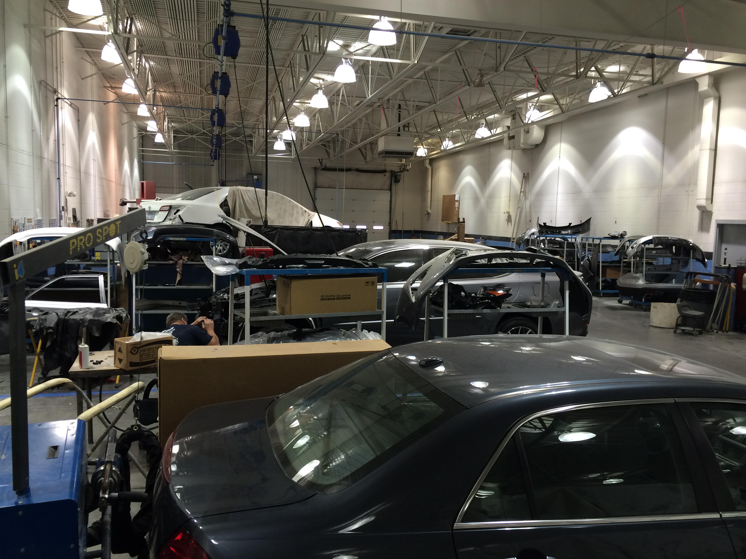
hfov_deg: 61.7
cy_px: 280
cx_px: 373
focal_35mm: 29
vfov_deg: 48.2
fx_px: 625
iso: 50
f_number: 2.2
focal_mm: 4.15
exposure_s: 1/30
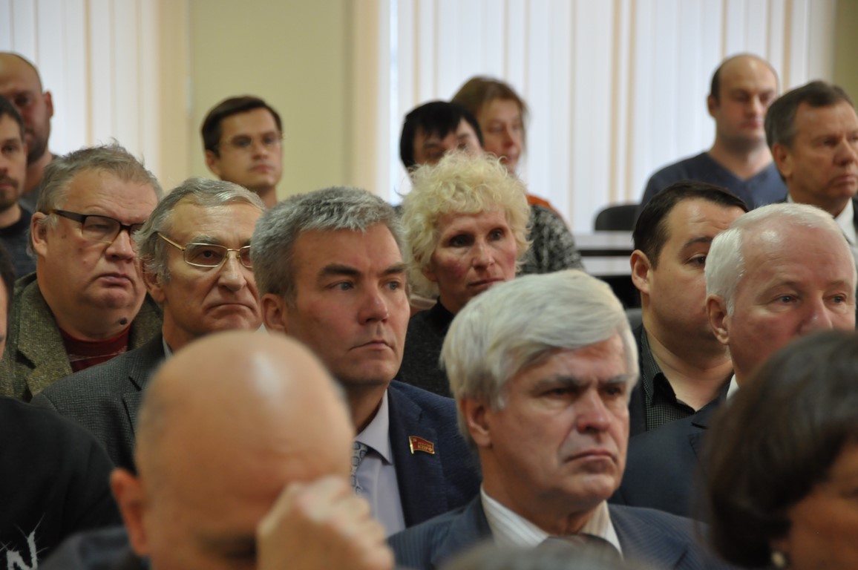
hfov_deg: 10.6
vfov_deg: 7.0
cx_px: 429
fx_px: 4642
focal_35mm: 195
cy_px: 285
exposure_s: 1/40
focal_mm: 130
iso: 1000
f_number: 5.6
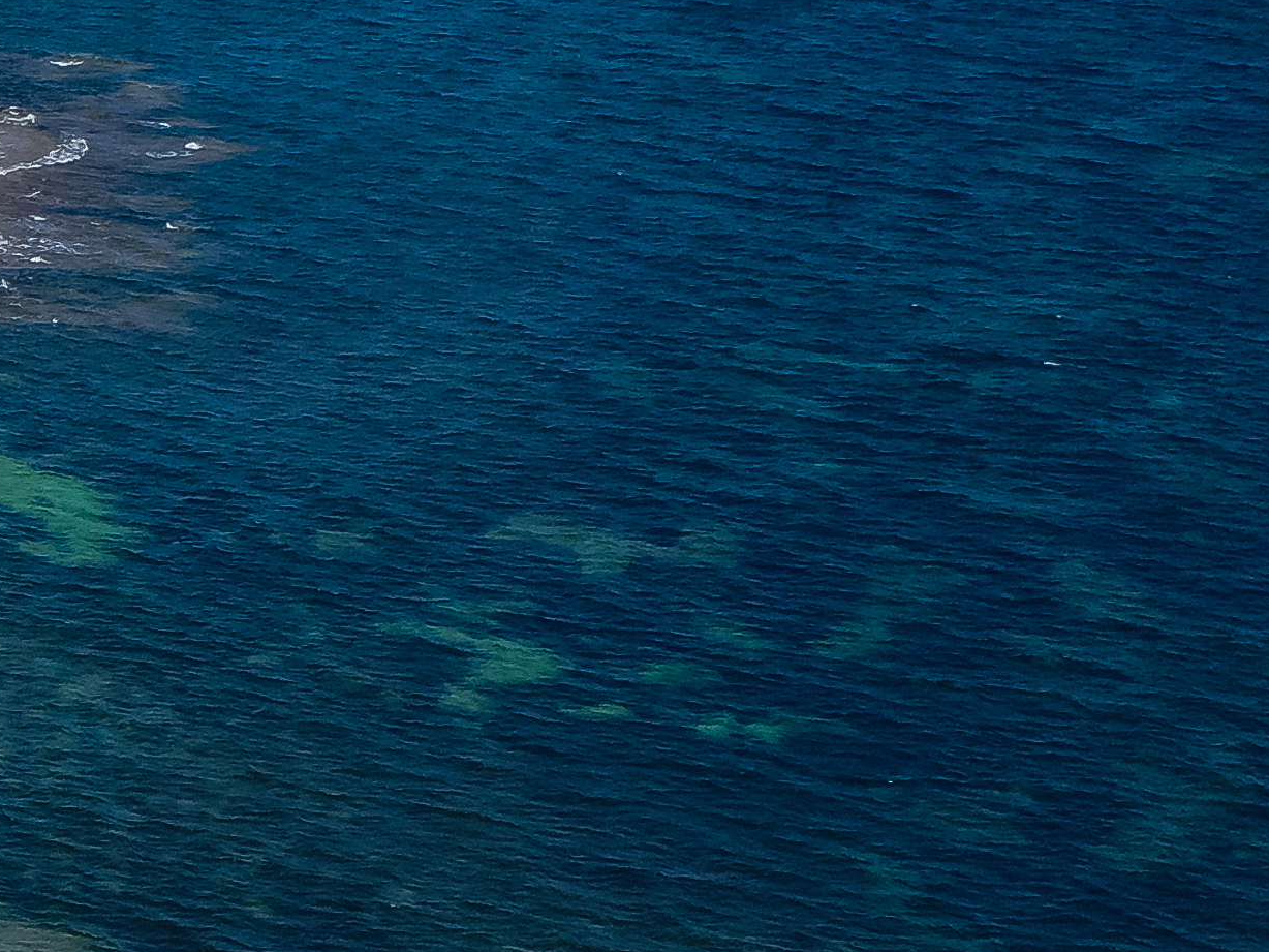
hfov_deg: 13.7
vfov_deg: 12.2
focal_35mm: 120
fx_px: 4399
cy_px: 36
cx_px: -1371
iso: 100
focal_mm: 10.26
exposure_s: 1/500
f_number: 6.3
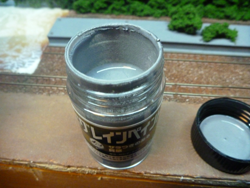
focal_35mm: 28
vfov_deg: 49.7
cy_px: 94
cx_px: 125
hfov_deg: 63.4
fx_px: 202
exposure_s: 1/60
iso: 800
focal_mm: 4.9
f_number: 3.3
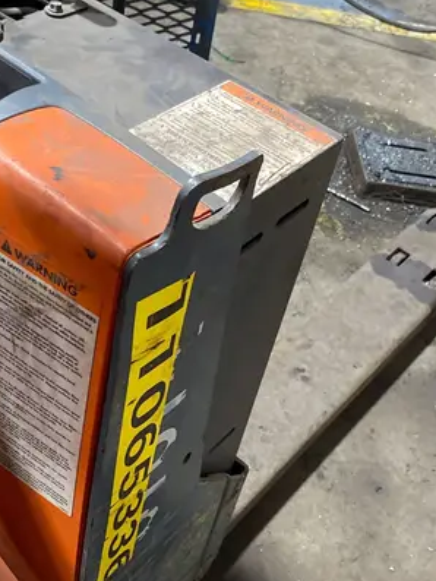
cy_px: 387
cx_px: 215
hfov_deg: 30.3
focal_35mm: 48
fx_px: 806
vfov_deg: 39.2
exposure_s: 1/30
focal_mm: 4.25
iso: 500
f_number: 1.8
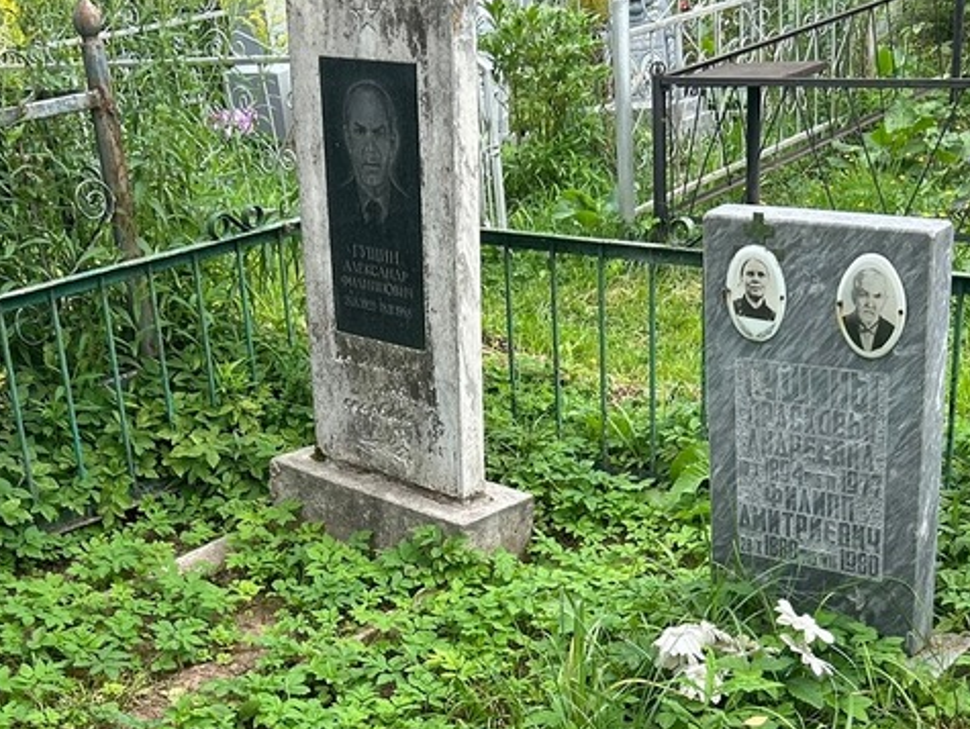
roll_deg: +7.6
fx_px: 1570
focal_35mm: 56
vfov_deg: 24.6
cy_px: 772
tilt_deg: -24.5
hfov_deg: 34.3
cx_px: 447
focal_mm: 5.7
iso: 50
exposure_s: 1/646
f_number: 1.5
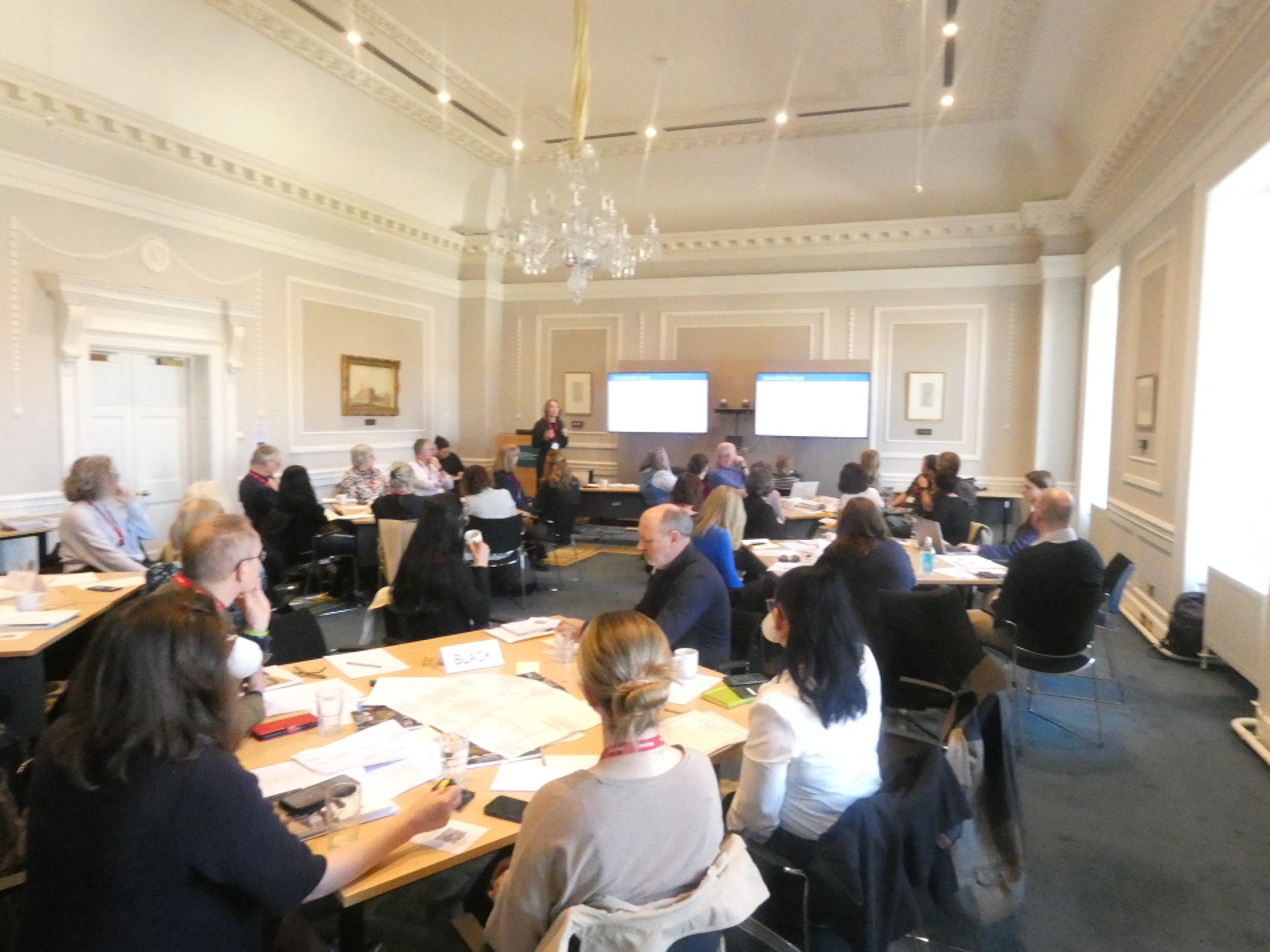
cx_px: 663
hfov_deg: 78.9
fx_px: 770
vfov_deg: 63.4
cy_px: 479
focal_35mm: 21
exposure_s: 1/50
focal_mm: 3.6
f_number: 5
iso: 1600
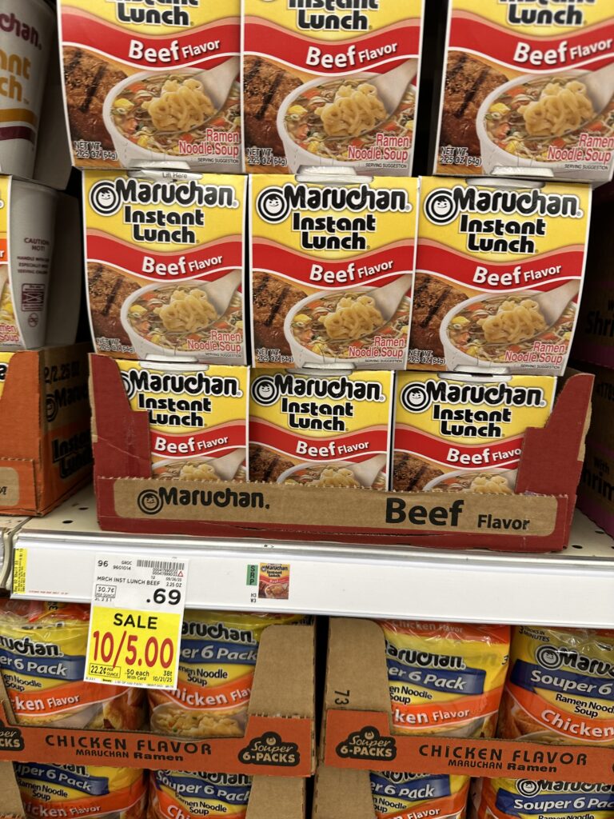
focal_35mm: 24
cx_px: 307
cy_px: 410
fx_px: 568
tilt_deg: -11.7
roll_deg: -1.0
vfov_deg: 71.6
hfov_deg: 56.8
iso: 125
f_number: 1.78
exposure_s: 1/62
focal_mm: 6.86
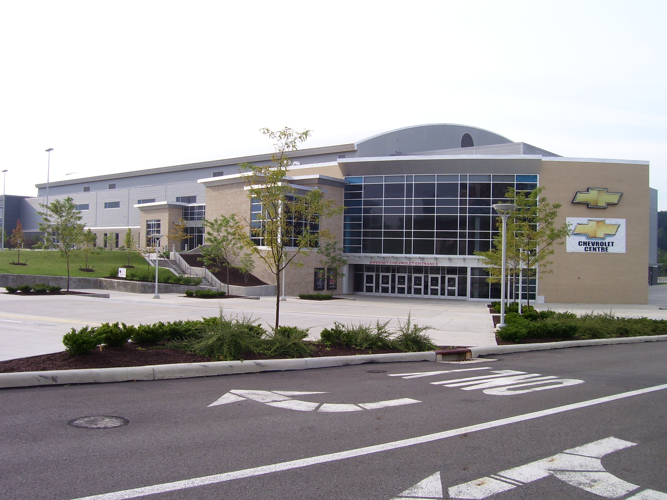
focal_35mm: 34
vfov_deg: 41.8
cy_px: 250
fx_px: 655
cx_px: 334
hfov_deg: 54.0
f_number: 4.8
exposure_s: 1/180
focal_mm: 5.6
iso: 80
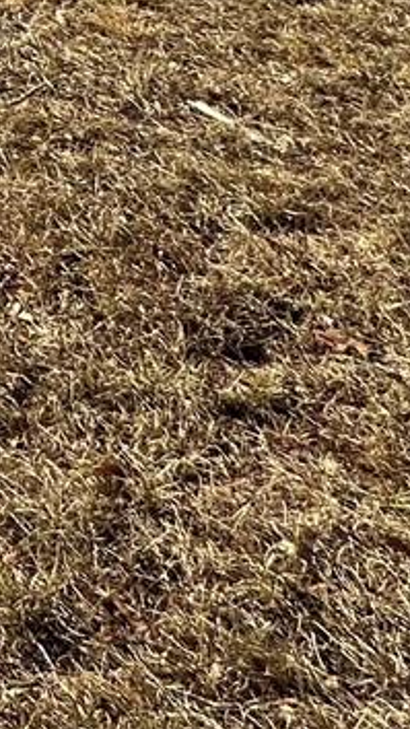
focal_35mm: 69
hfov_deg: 11.3
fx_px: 1334
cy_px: -332
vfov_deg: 24.5
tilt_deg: -7.6
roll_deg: -0.3
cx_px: -795
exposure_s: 1/1416
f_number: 2.2
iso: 50
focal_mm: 2.22
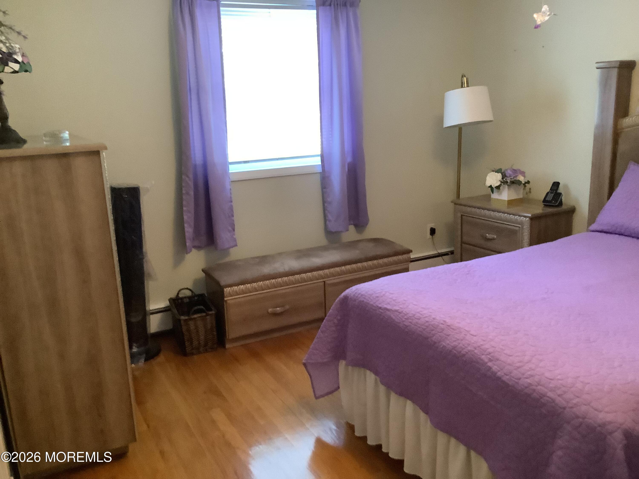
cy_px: 240
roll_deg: +1.8
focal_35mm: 31
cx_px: 320
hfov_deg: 58.4
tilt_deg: -14.1
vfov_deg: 45.4
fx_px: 572
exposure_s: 1/30
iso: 400
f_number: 2.4
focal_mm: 3.3
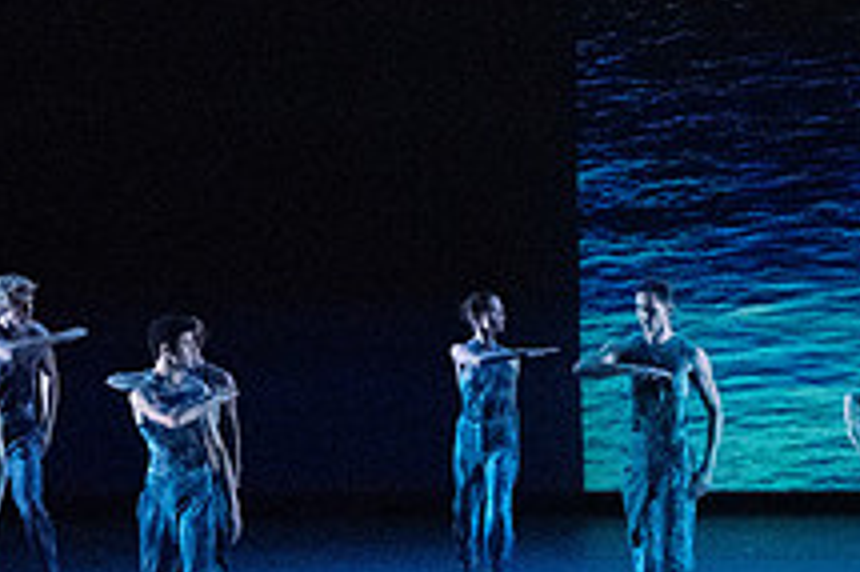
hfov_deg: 5.6
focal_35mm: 370
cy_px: 54
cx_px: 692
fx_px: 8832
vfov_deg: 3.7
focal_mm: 137
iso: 25600
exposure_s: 1/400
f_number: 5.6
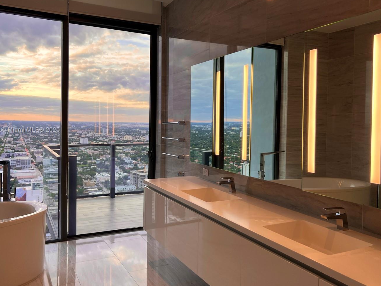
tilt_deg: -1.3
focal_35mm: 32
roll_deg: -1.6
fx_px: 352
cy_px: 130
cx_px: 200
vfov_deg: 44.1
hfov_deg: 56.8
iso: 40
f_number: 1.5
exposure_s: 1/186
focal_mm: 5.7
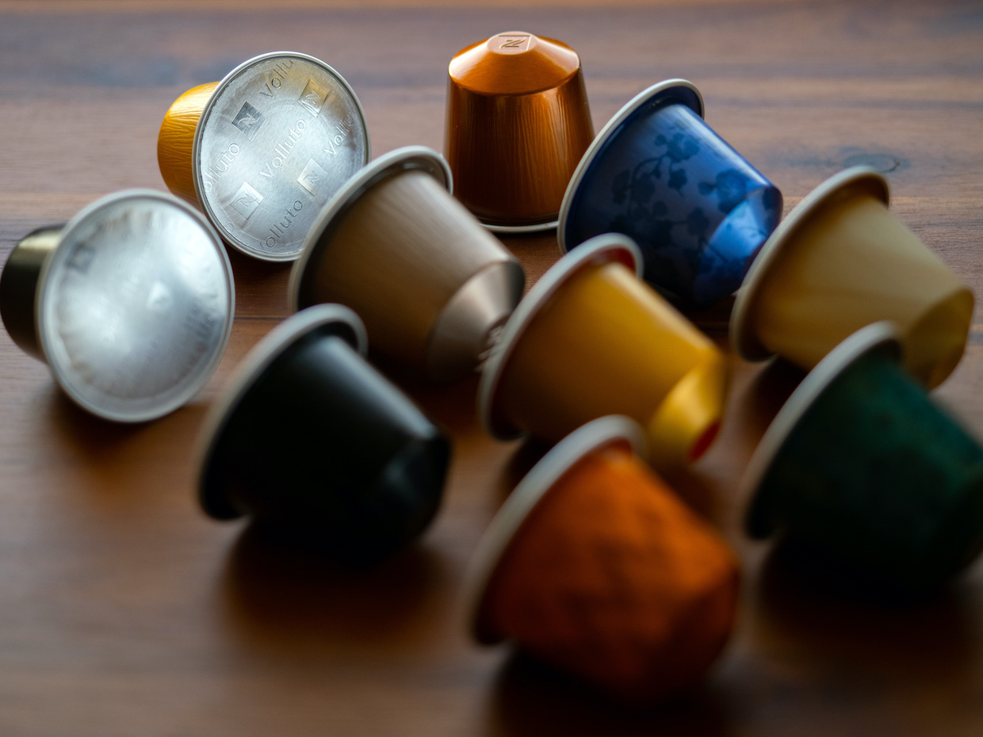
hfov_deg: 24.4
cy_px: 368
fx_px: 2272
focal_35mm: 80
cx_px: 492
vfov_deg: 18.4
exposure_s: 1/400
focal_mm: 40
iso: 400
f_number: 2.8
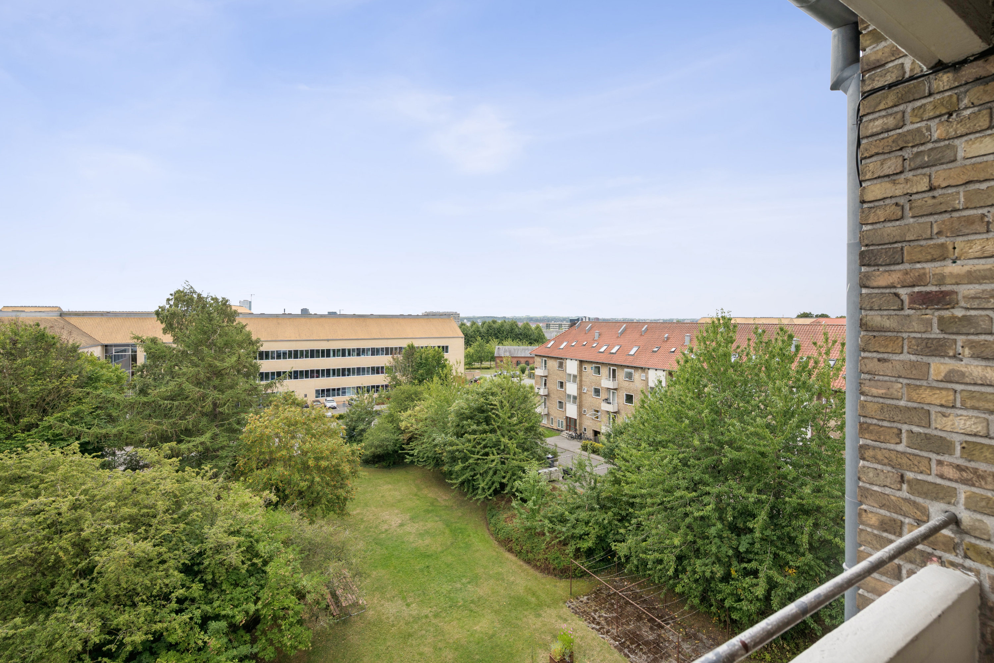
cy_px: 332
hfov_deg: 96.7
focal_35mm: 16
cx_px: 497
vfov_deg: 73.7
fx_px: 442
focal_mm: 16
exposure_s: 1/400
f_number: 6.3
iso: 125
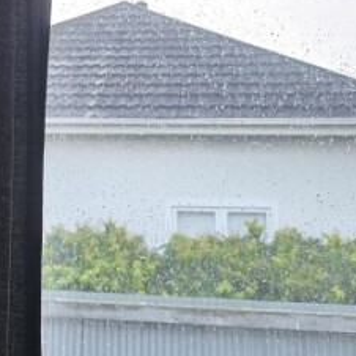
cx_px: 42
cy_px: 19
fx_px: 942
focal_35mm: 81
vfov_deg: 20.8
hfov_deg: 21.0
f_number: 1.7
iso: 160
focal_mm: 6.3
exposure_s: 1/100
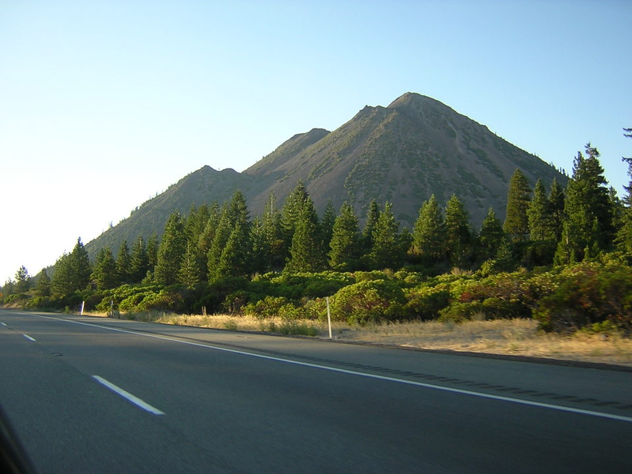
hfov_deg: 51.4
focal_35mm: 36
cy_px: 237
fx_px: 657
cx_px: 316
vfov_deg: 39.7
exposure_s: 1/308
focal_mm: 4.7
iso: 100
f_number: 2.6
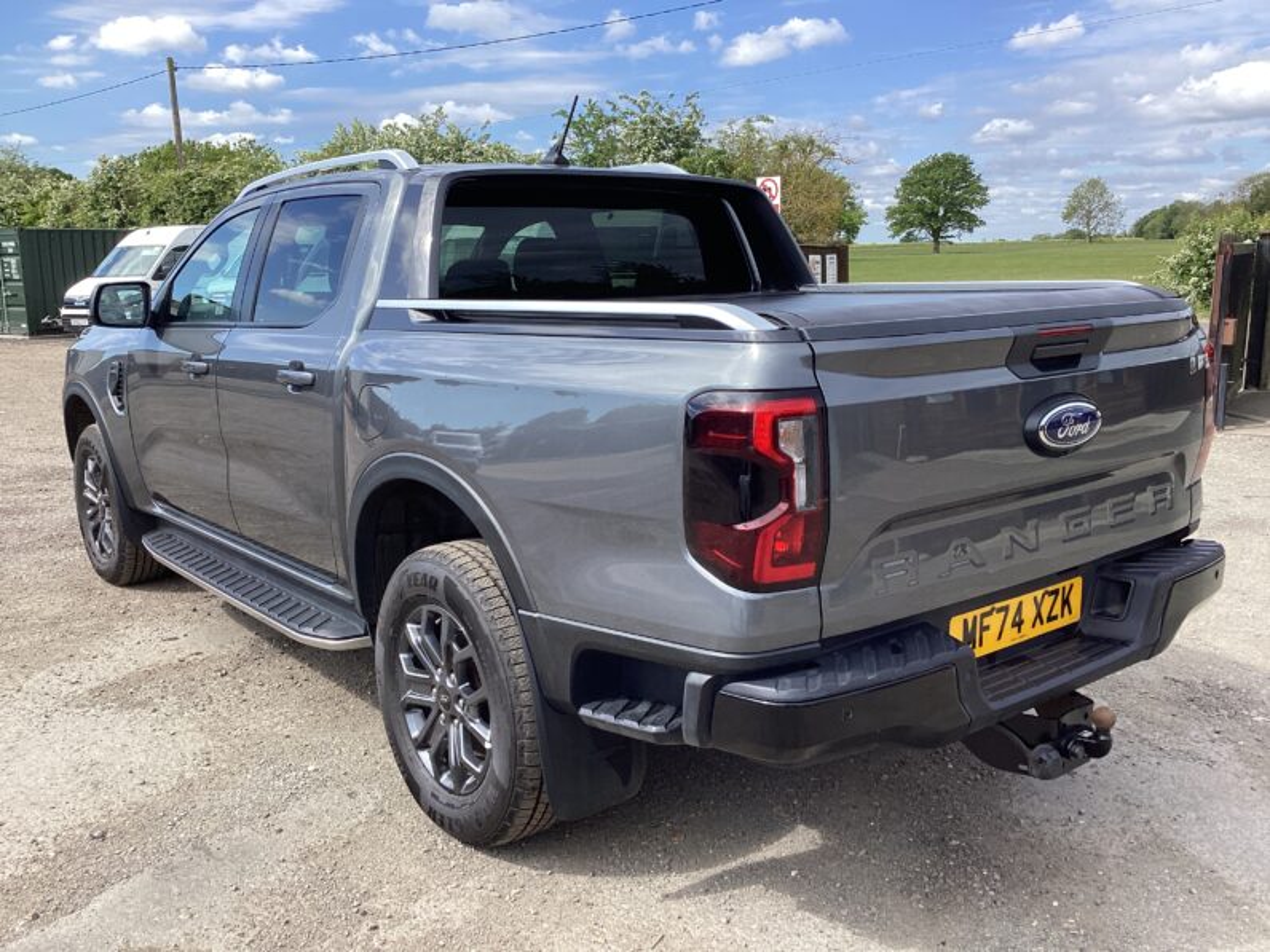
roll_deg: -0.1
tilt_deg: -11.9
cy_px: 476
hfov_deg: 58.4
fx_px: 1137
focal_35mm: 31
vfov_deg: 45.4
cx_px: 635
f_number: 2.4
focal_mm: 3.3
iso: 25
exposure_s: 1/696
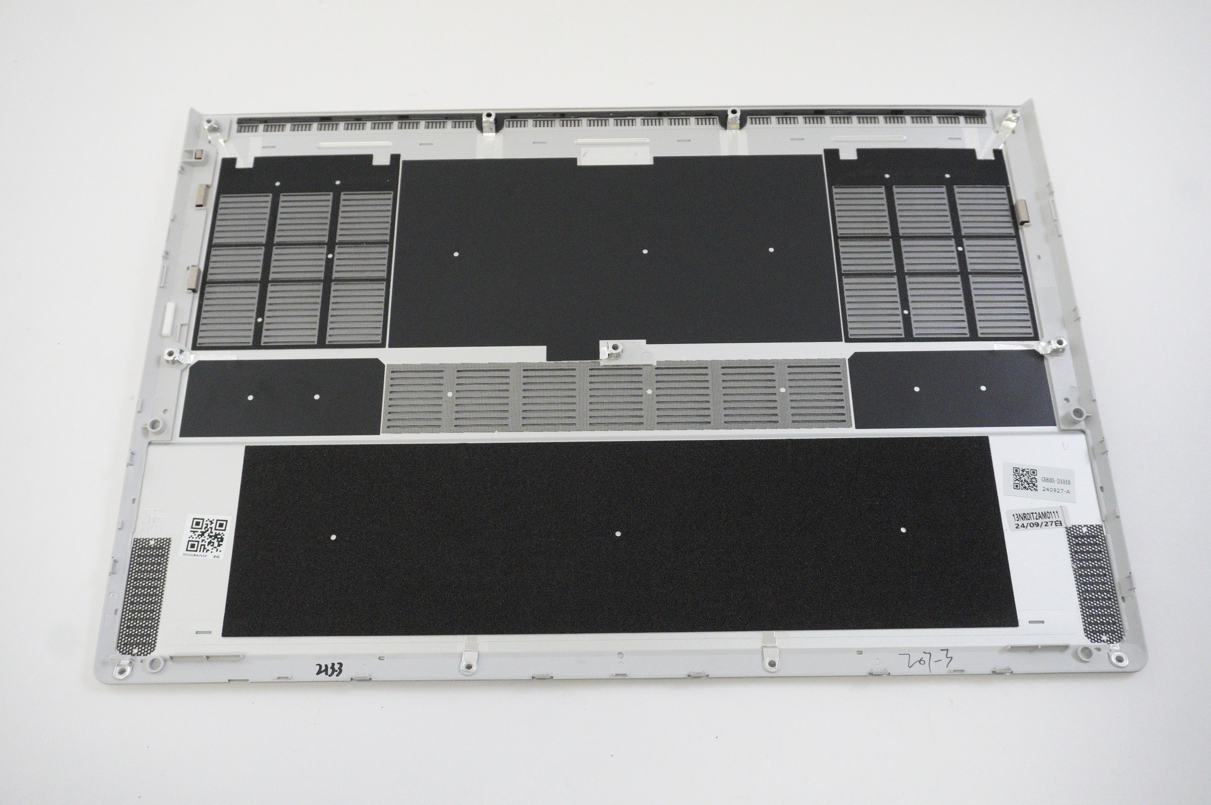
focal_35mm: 33
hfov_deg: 57.3
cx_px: 606
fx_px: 1109
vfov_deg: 39.9
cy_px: 402
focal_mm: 22
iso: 5000
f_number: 5.6
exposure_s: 1/250
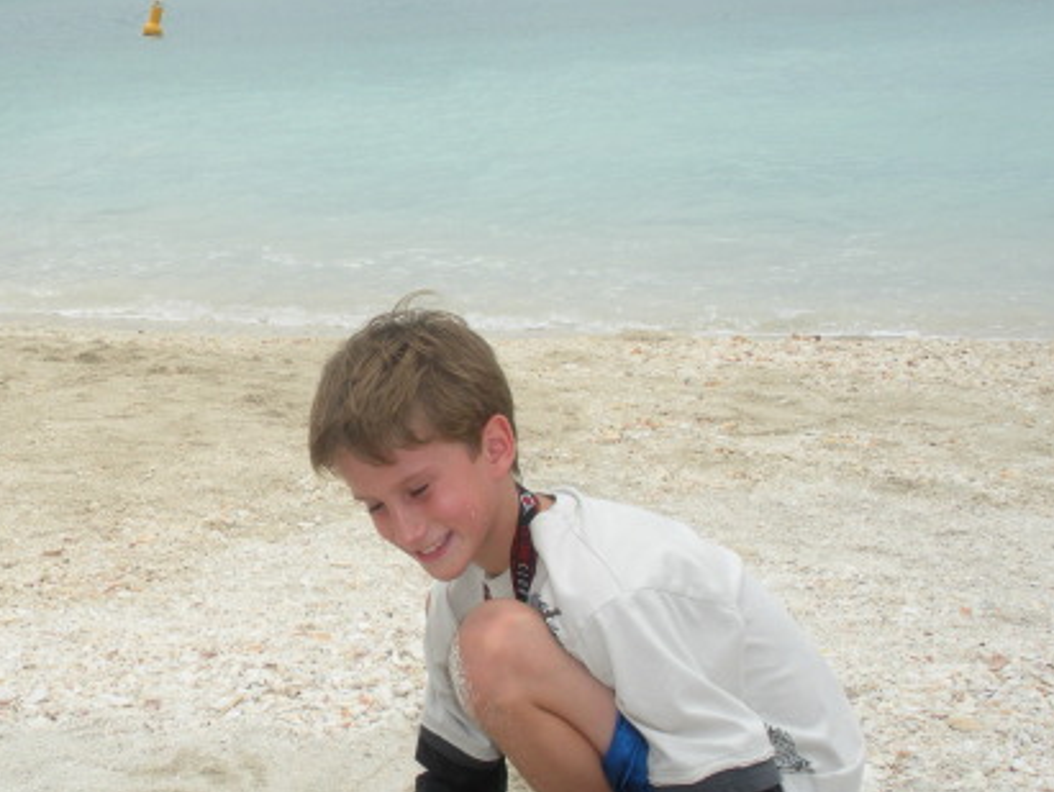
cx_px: 344
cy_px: 361
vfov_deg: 26.1
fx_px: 1707
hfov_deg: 34.0
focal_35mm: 56
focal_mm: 6.3
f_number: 5.6
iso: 88
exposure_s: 1/504
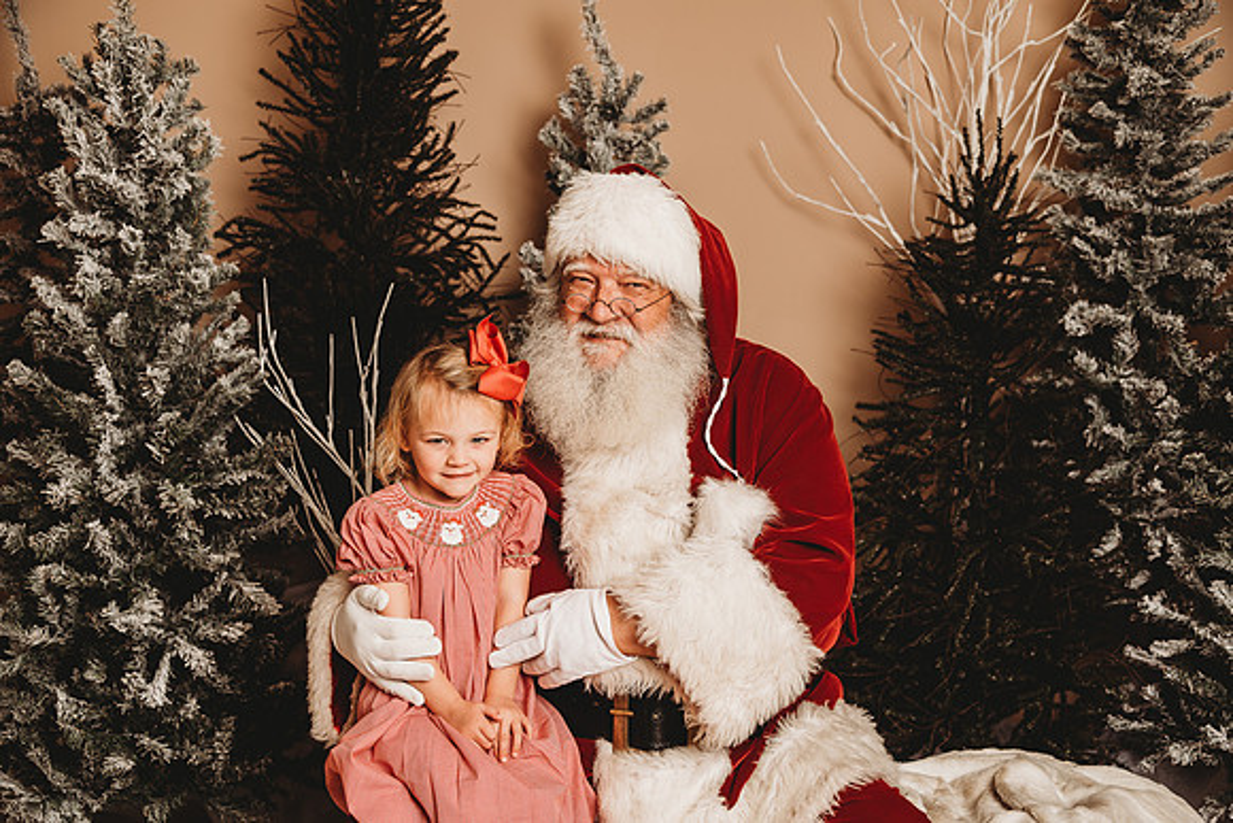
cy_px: 412
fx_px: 1370
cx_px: 616
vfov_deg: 33.4
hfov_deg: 48.4
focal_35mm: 40
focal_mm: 40
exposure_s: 1/160
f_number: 4
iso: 100
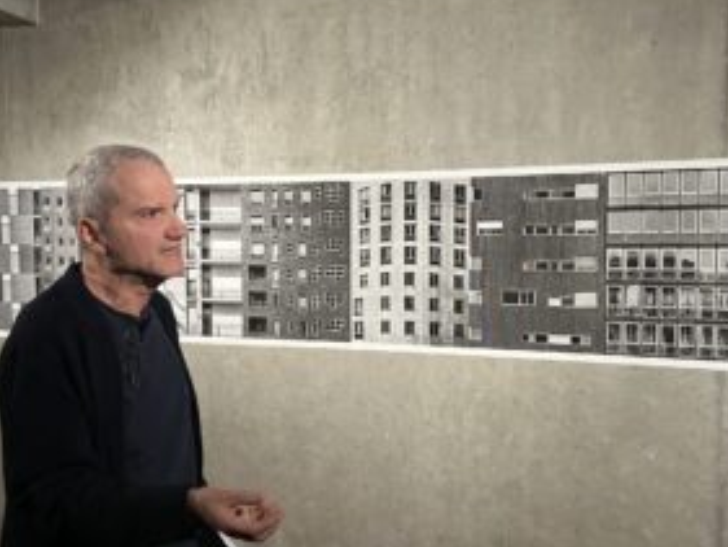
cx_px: 389
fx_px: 778
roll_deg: +1.1
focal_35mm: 37
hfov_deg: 50.1
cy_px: 275
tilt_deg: -3.9
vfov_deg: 38.7
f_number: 1.6
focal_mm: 5.1
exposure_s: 1/60
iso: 320
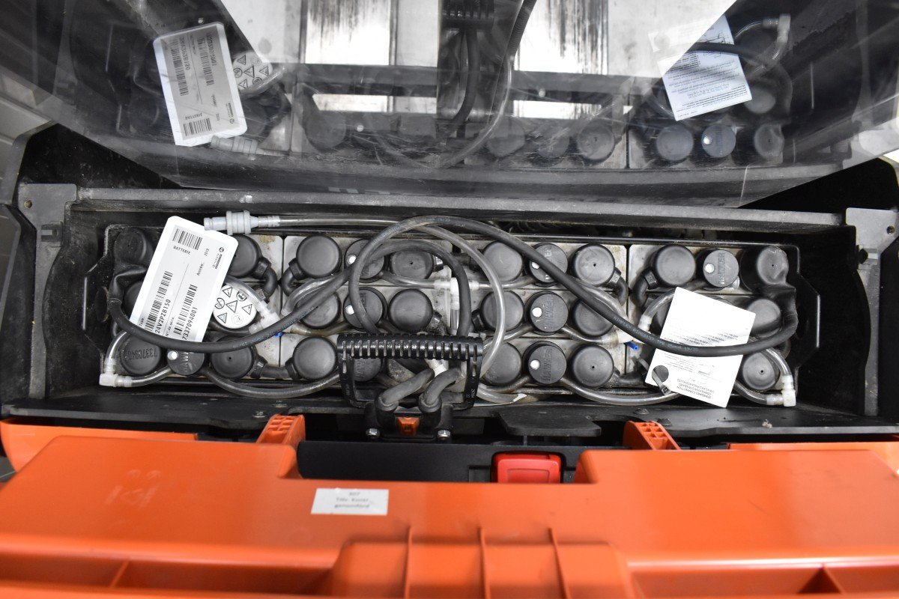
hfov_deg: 67.4
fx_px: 674
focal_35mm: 27
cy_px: 300
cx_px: 450
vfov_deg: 47.9
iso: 1600
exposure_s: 1/25
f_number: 5
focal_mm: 18
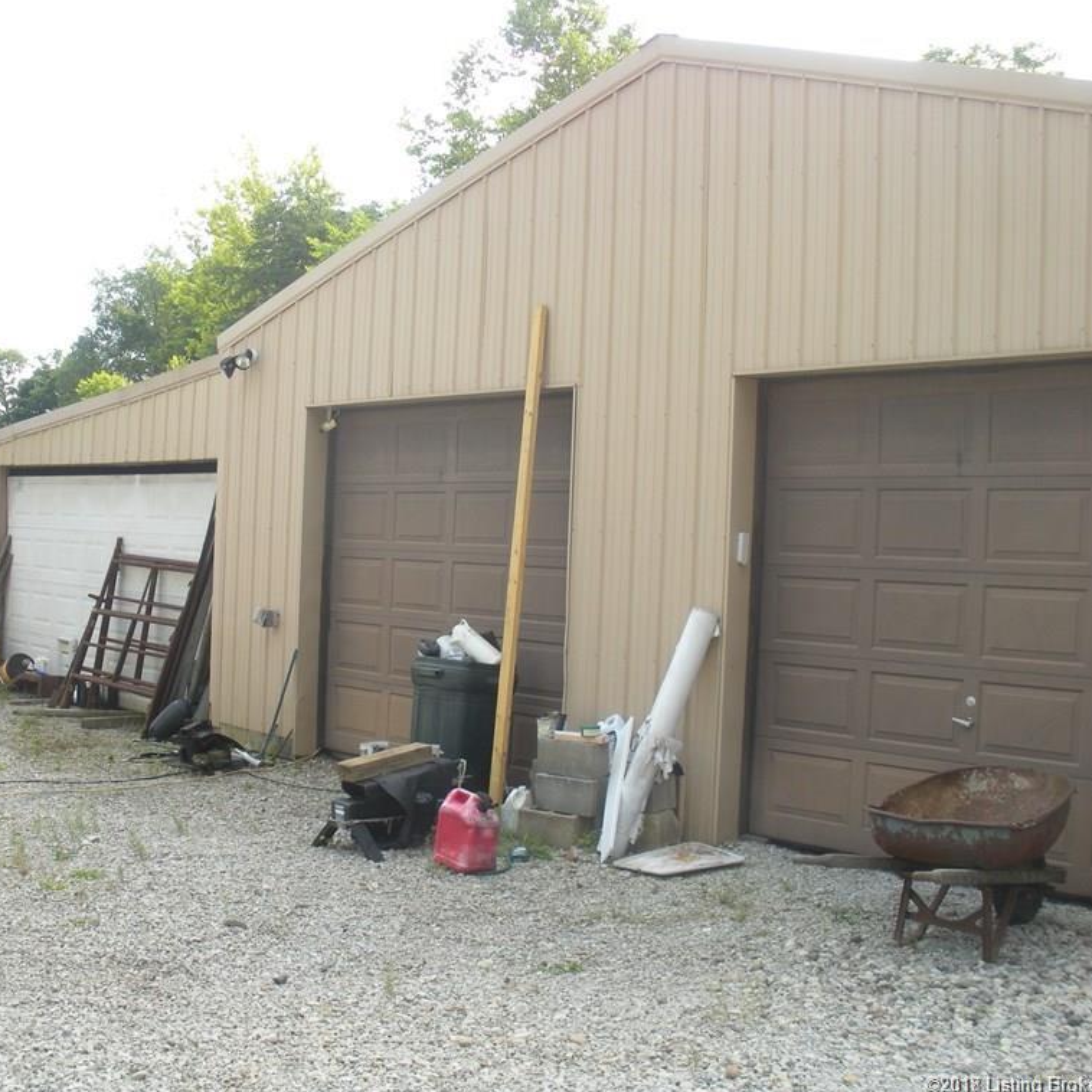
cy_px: 545
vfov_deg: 39.2
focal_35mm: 43
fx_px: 1535
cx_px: 491
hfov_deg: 39.1
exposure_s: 1/130
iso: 88
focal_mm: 6.3
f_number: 3.5
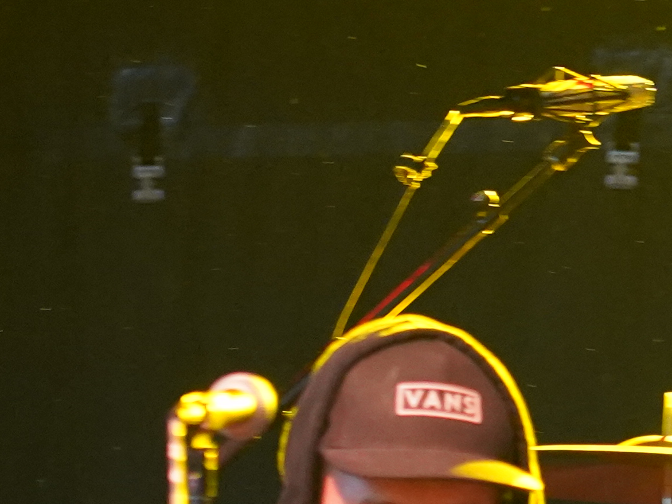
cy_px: 761
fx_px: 10037
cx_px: 577
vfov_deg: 2.9
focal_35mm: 517
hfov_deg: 3.8
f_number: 4
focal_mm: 105
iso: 5000
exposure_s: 1/160
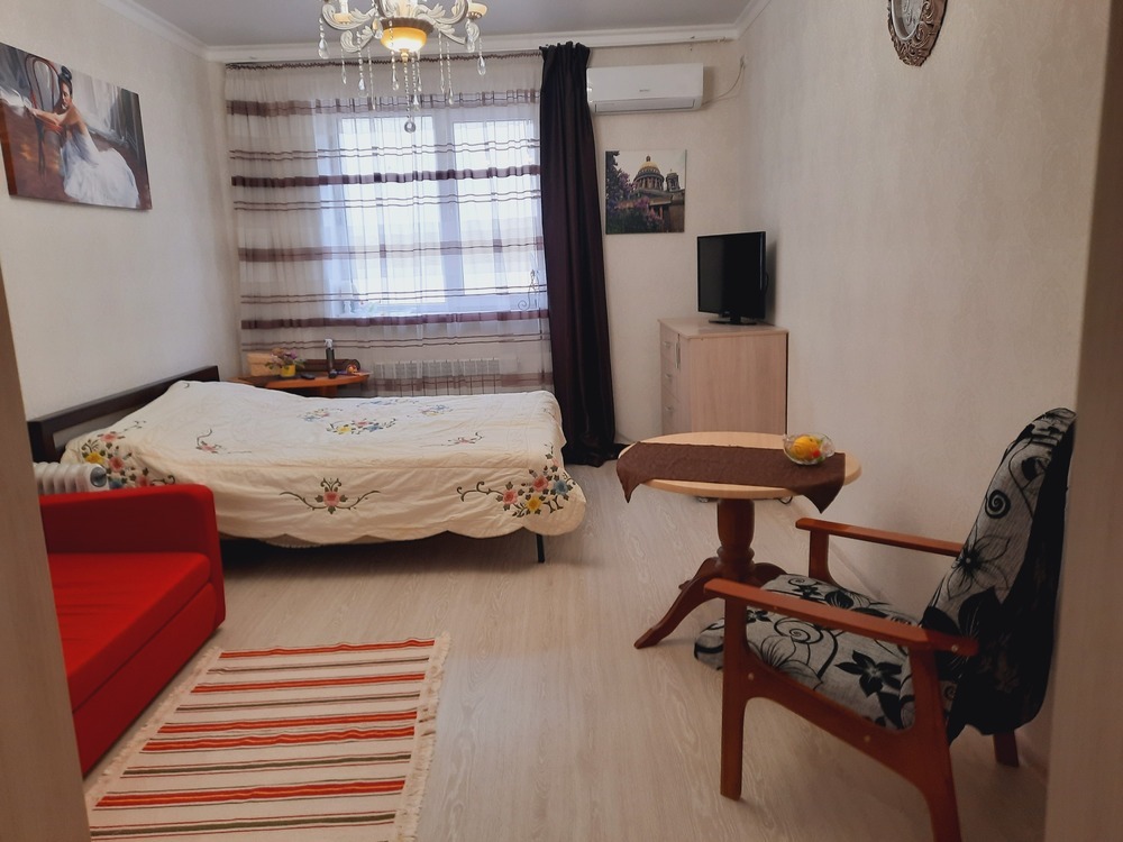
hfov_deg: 69.4
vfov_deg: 54.9
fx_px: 811
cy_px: 421
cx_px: 562
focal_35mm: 25
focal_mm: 4.6
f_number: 2
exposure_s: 1/33
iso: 80
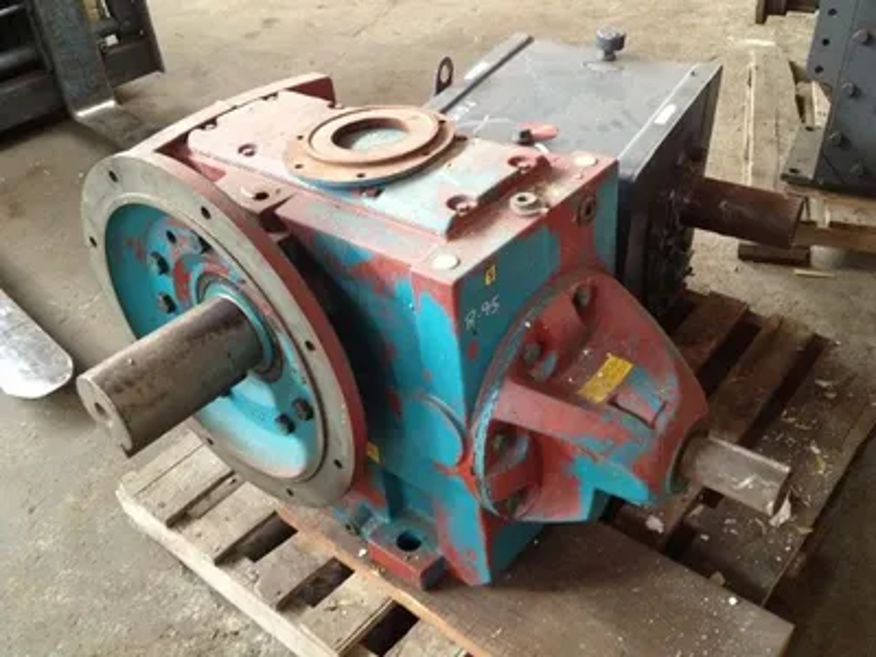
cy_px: 328
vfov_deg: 40.7
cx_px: 438
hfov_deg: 52.6
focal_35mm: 35
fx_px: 886
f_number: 2.4
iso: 320
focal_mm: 4.28
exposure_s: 1/20
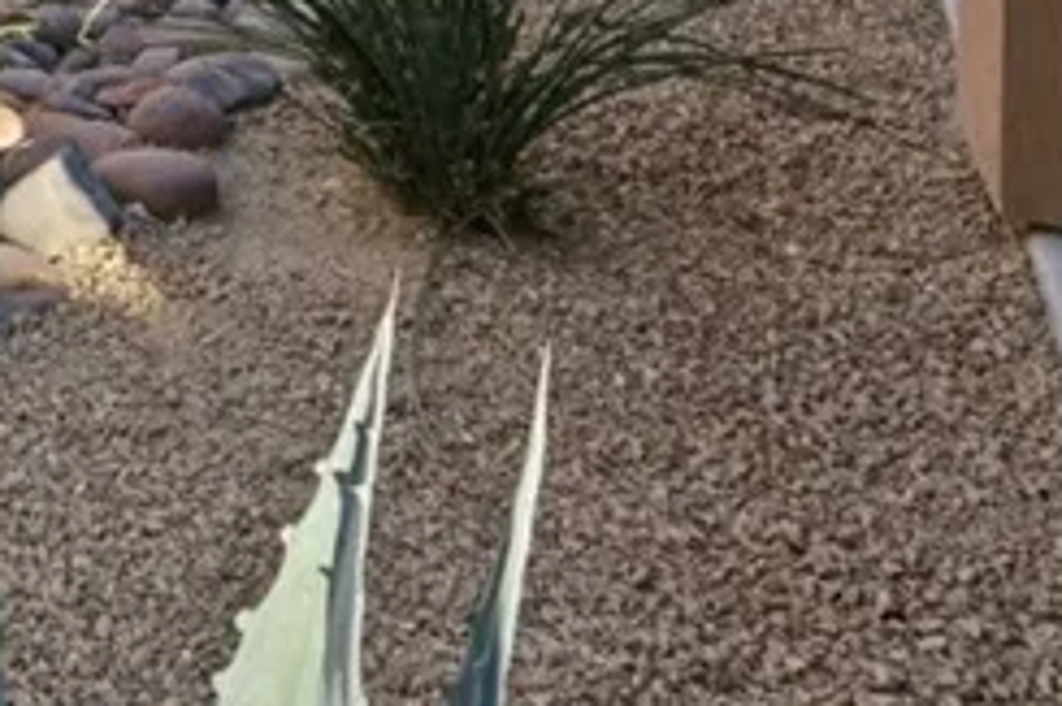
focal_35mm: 67
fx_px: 1975
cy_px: -697
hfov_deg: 22.7
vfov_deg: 16.0
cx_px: -650
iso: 800
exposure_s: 1/2500
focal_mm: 16
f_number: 9
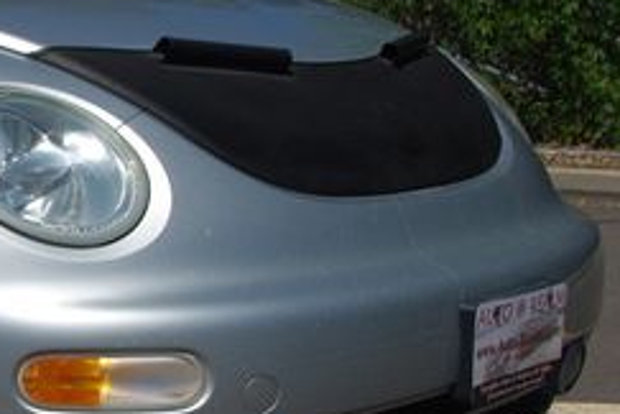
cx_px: -173
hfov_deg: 19.8
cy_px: 137
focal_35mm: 95
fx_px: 1636
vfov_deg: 14.4
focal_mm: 24.38
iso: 100
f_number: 9.5
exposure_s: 1/500
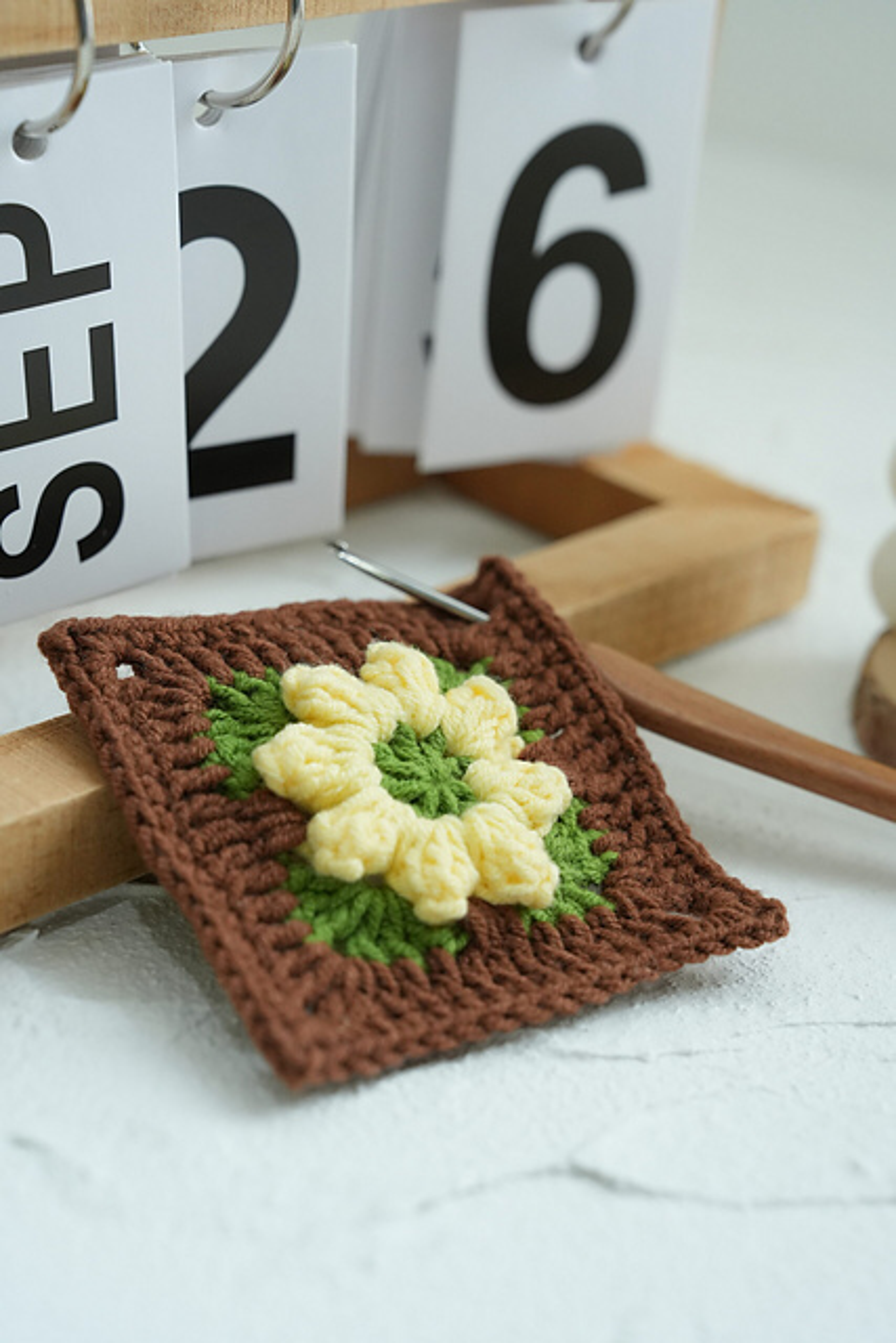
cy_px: 672
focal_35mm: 70
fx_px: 2612
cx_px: 448
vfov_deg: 28.8
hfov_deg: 19.5
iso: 3200
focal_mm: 70
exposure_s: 1/320
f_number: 6.3
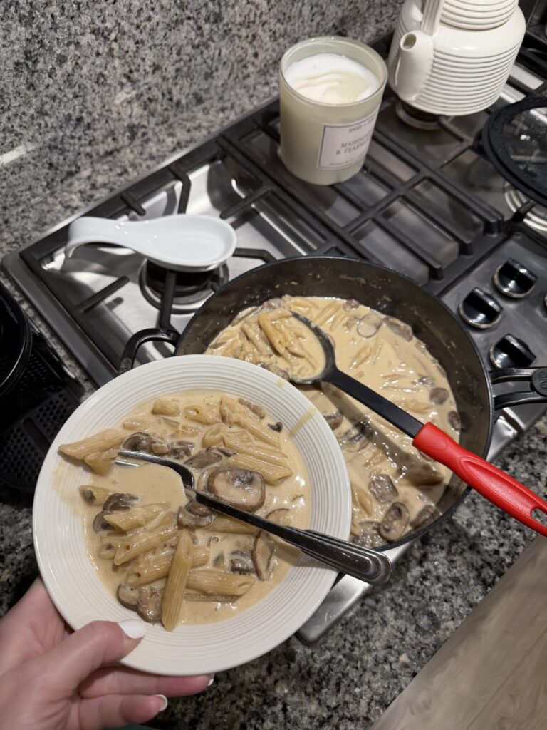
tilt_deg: -63.4
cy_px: 365
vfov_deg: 71.6
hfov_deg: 56.8
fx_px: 506
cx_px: 274
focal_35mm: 24
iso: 80
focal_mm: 6.76
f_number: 1.78
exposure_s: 1/120
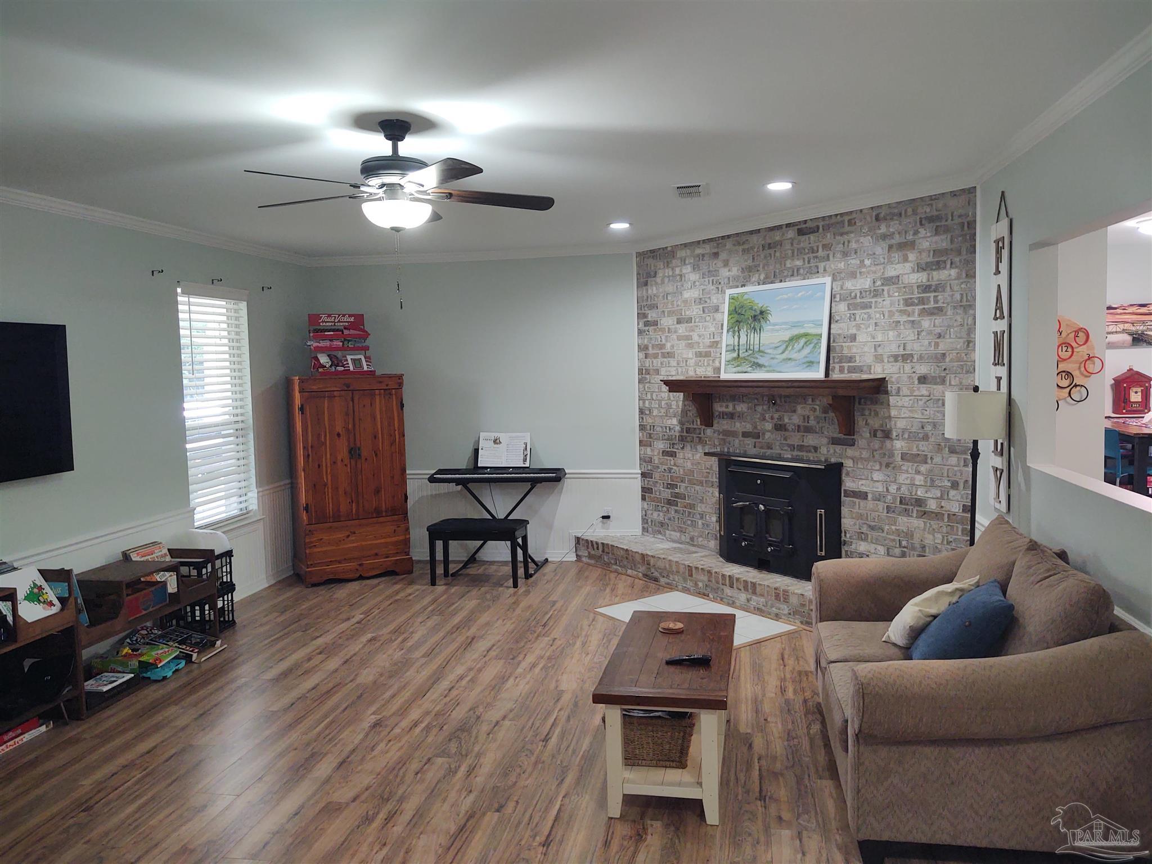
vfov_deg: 51.4
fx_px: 899
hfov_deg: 65.3
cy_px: 432
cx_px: 576
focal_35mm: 27
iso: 206
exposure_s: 1/50
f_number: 1.7
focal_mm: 4.75
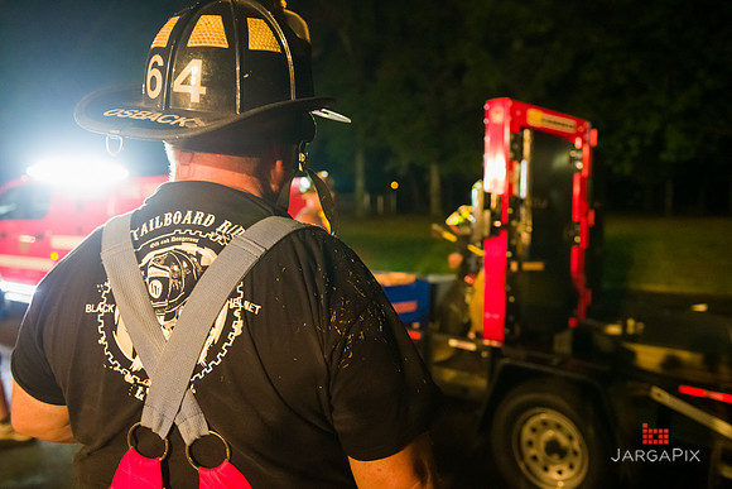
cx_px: 366
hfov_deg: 60.3
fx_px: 630
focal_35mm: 31
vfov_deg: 42.3
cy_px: 244
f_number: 3.2
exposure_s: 1/125
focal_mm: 31
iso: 6400
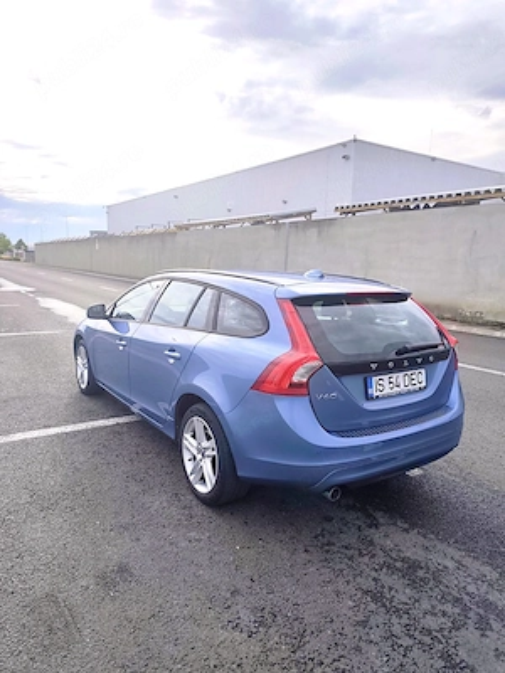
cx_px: 252
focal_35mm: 23
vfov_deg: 73.9
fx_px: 447
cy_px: 336
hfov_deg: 58.9
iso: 50
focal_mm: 6.19
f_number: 1.65
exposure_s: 1/769
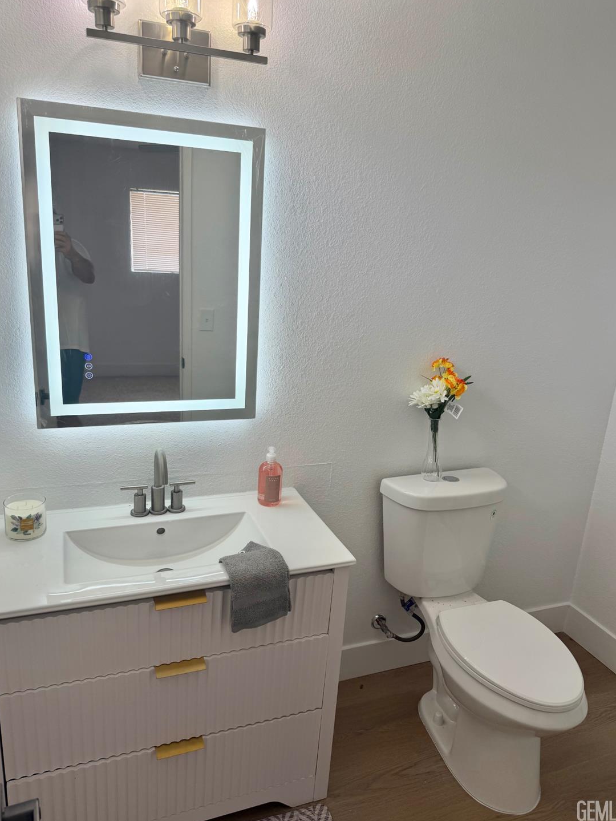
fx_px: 593
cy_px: 412
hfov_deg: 54.9
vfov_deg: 69.4
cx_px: 308
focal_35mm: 25
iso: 80
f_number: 1.78
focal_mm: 6.76
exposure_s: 1/211
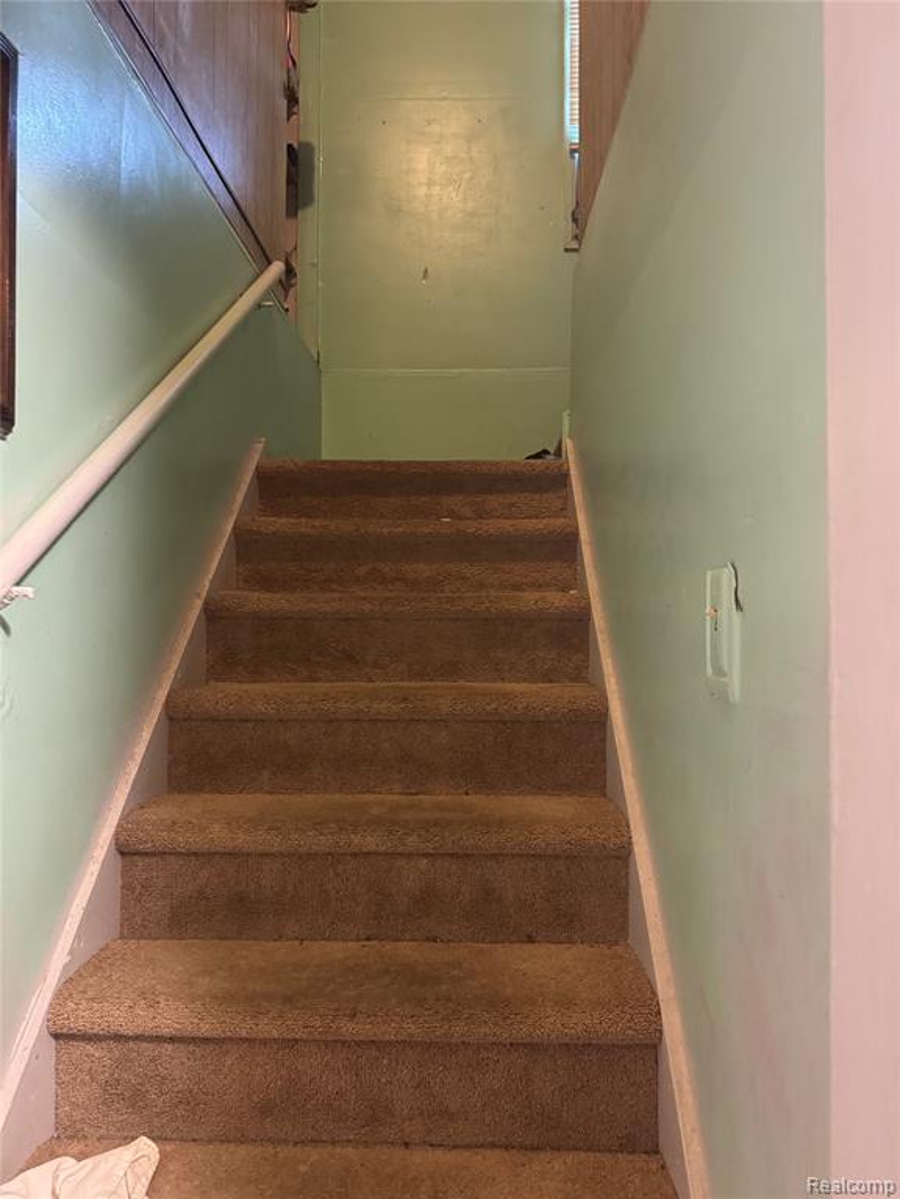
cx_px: 450
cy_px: 600
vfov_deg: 71.6
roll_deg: +0.2
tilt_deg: +1.8
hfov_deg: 56.8
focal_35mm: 24
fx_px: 832
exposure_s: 1/40
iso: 1000
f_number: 1.78
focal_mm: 6.76
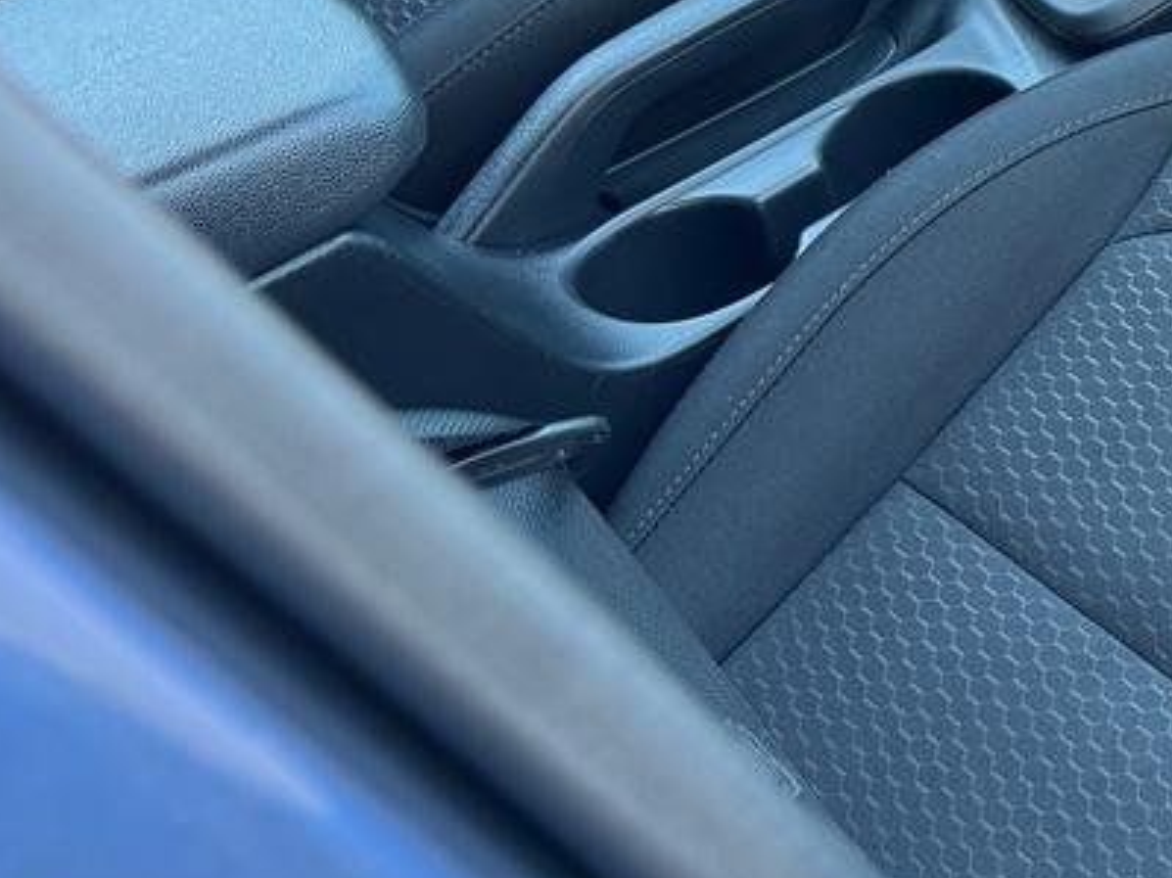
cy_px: -70
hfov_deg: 20.7
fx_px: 2606
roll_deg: +0.4
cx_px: 1856
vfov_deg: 18.5
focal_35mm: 77
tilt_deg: -37.8
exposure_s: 1/102
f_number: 1.78
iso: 200
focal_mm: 6.76
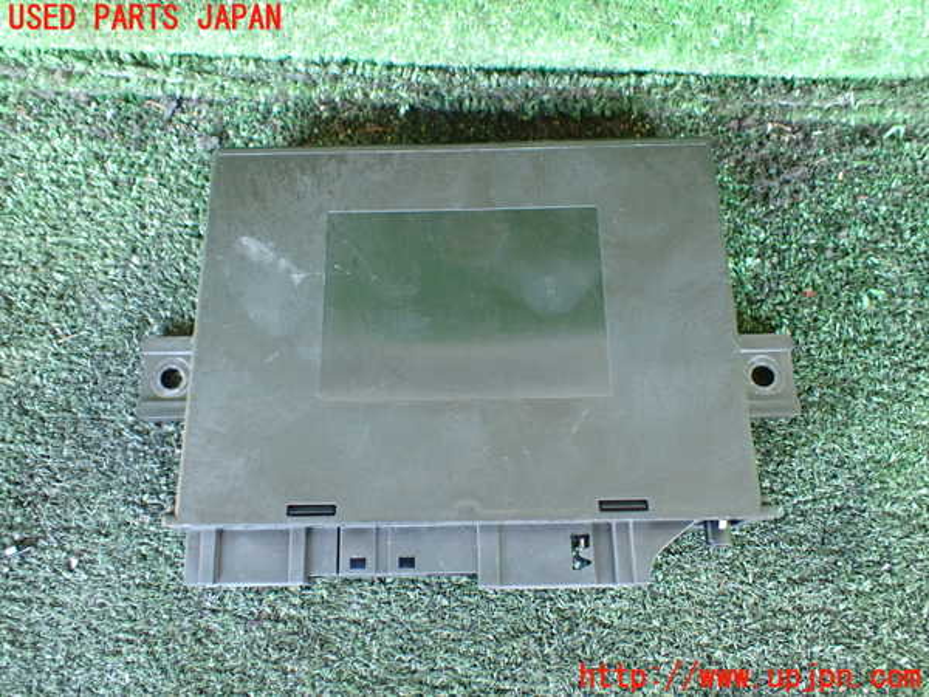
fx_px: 805
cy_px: 348
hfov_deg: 60.0
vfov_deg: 46.8
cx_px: 464
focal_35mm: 30
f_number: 2.3
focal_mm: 5.4
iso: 800
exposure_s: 1/100
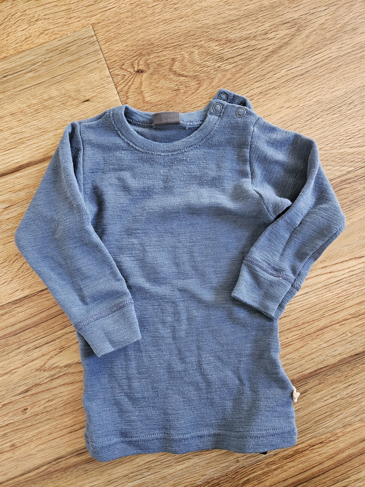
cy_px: 244
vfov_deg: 73.9
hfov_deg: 58.9
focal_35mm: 23
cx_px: 182
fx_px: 323
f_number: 1.8
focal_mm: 5.4
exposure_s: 1/50
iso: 640
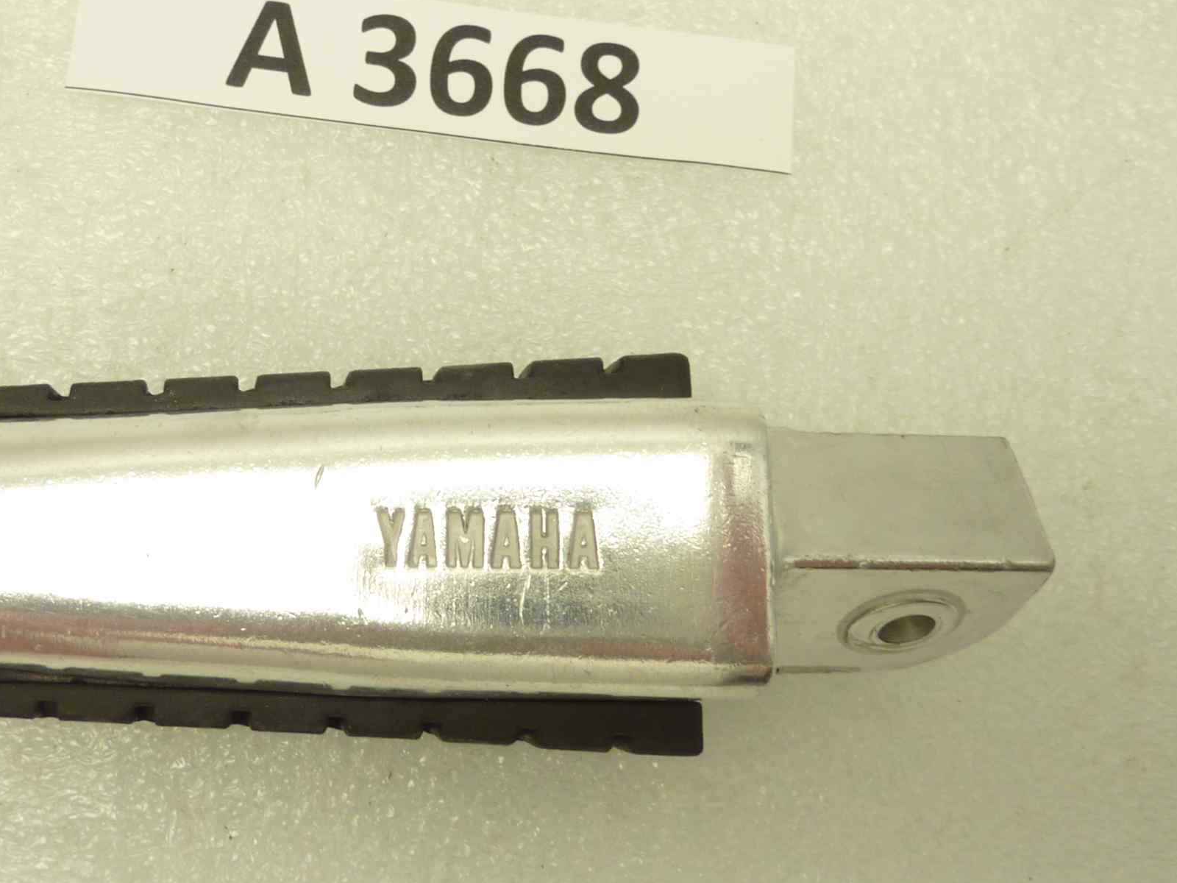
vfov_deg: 35.9
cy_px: 396
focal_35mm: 40
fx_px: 1360
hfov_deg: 46.2
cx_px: 405
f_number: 3.3
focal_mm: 4.1
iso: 80
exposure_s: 1/20
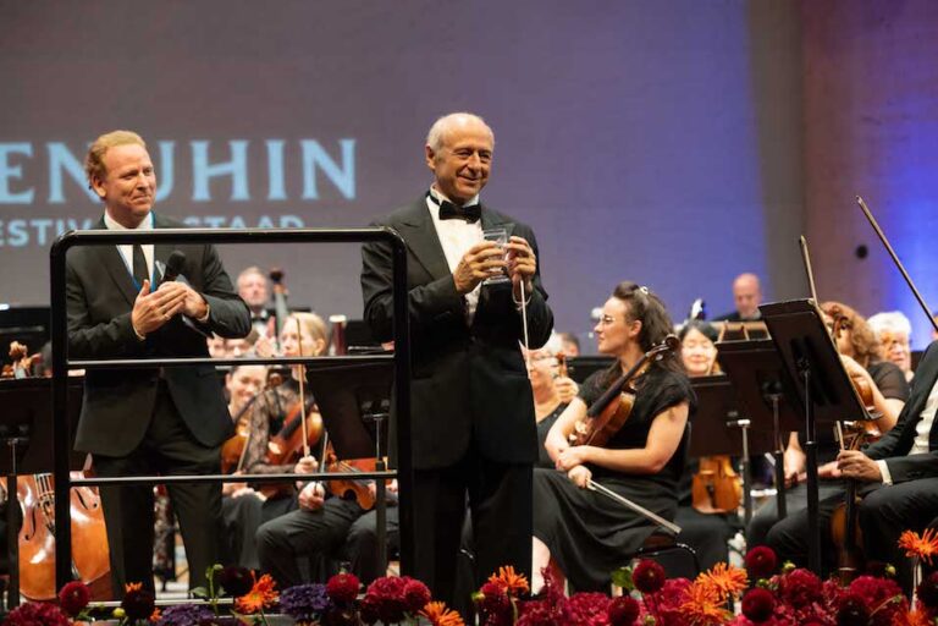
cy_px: 313
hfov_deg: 19.5
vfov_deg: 13.0
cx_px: 469
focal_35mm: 105
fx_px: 2736
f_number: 4
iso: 1600
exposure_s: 1/160
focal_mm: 105
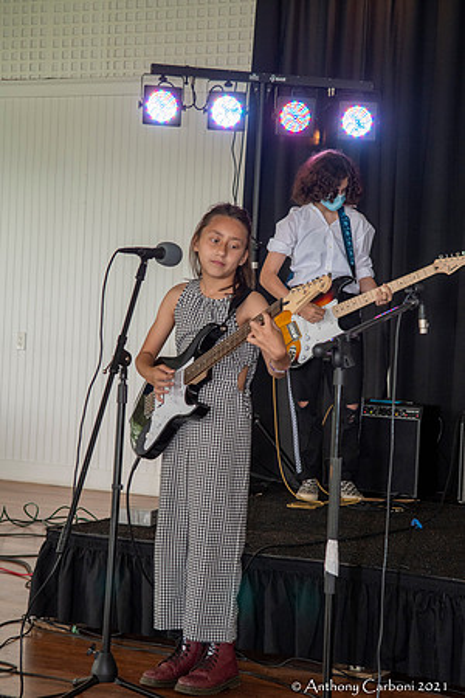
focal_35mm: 78
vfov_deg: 26.0
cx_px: 232
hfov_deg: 17.5
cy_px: 349
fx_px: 1511
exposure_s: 1/160
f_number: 5.6
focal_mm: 52
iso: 800
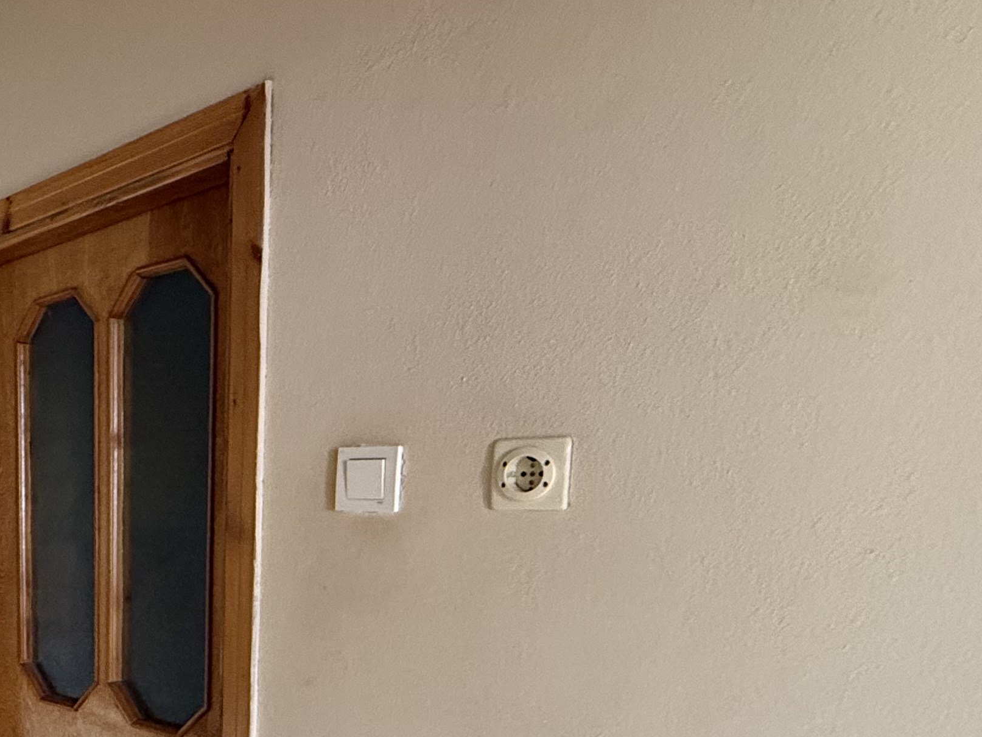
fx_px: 993
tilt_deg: -7.6
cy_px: 632
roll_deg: +1.7
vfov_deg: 38.5
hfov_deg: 41.5
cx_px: -108
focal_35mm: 35
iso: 320
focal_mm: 2.22
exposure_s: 1/60
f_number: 2.2
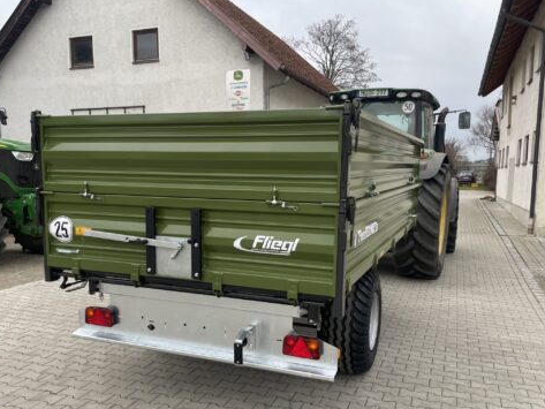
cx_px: 247
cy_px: 255
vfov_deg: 42.7
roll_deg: -0.5
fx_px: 520
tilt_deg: -7.6
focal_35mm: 33
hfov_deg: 55.2
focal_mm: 4.2
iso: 40
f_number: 1.6
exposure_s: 1/121
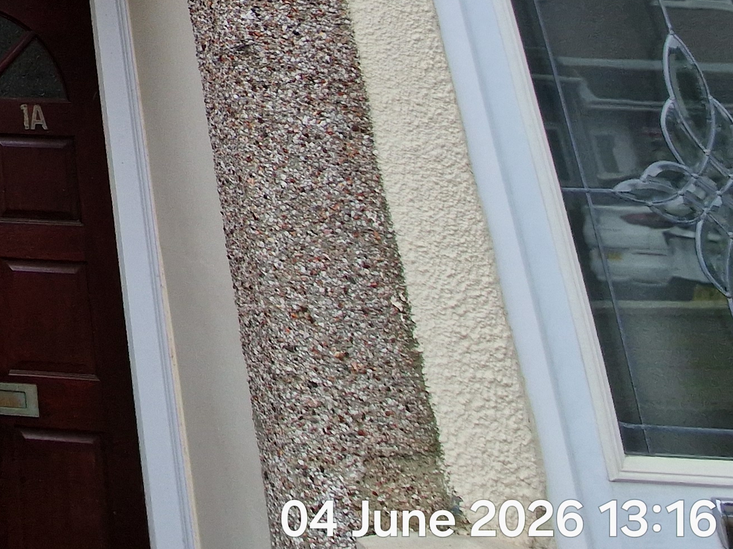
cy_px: -198
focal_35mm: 40
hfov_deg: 30.6
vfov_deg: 28.3
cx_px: -317
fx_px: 847
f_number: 2.2
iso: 50
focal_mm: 2.2
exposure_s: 1/908
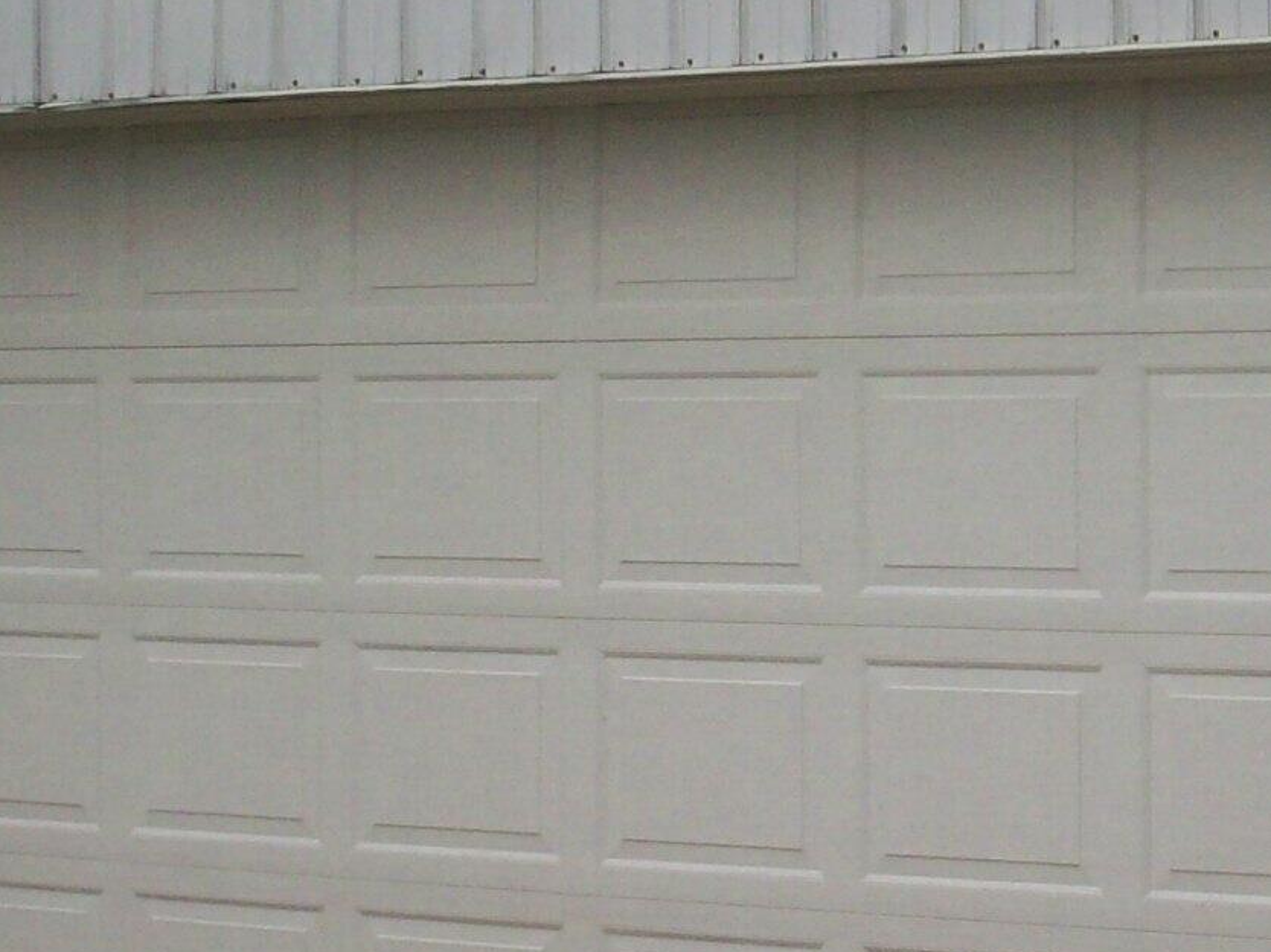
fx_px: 4221
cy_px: 405
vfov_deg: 12.9
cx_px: 1096
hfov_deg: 16.9
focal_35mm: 115
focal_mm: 6.2
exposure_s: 1/478
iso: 80
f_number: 2.8
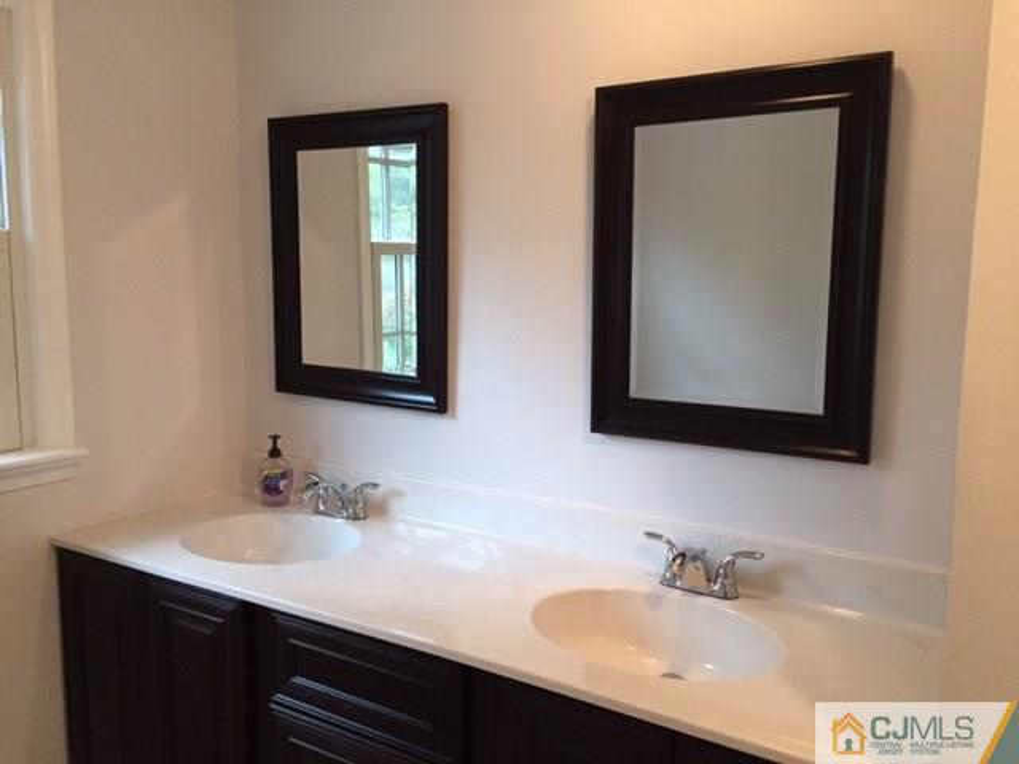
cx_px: 510
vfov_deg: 48.2
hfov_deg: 61.7
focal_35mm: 29
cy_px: 382
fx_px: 854
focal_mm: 4.15
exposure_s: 1/30
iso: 125
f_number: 2.2
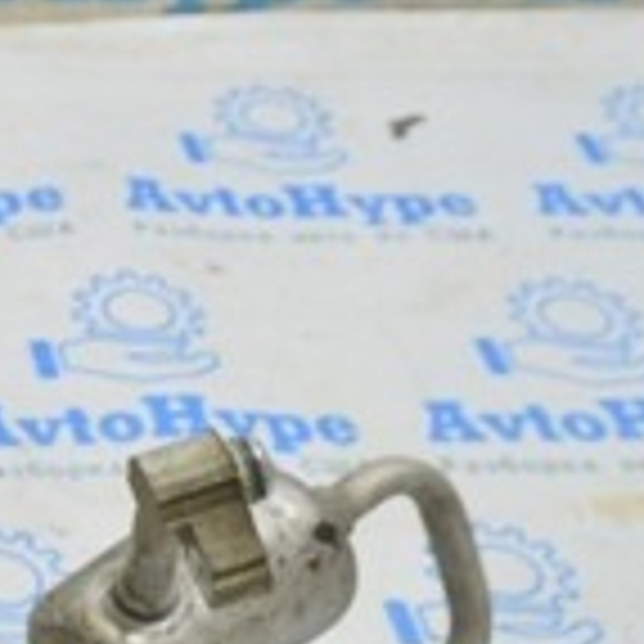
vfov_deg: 15.2
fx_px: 2399
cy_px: 502
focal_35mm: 114
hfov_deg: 13.5
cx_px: -554
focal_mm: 20
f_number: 5.6
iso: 400
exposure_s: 1/20
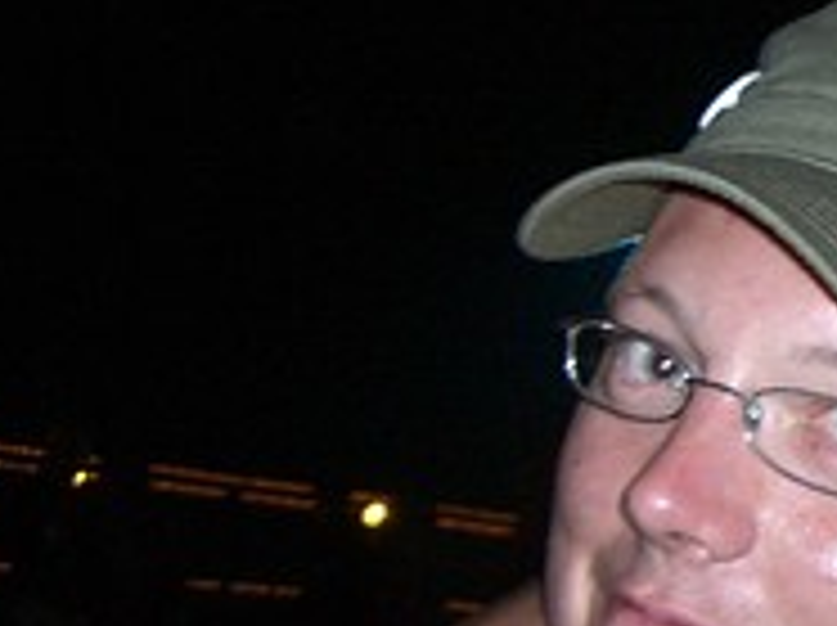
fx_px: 3163
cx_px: 1228
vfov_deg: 11.3
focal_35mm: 131
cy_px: 311
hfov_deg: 14.2
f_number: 2.7
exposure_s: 1/60
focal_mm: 6.2
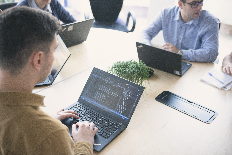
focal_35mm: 44
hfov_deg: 44.5
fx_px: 284
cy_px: 78
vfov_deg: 30.5
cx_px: 116
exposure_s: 1/250
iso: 1250
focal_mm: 44
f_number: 2.8
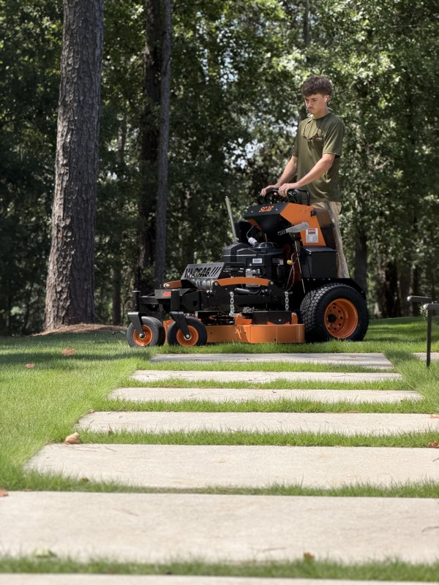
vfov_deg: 19.6
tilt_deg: -1.7
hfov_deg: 14.8
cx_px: 220
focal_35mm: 100
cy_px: 292
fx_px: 1691
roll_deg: -0.5
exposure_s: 1/607
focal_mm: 16.89
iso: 50
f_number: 2.8
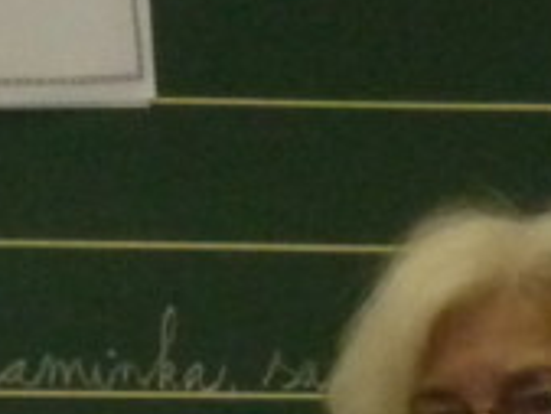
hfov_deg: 3.5
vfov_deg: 2.6
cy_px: 1337
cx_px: 831
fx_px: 9063
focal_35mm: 569
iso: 400
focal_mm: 14.1
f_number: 5.2
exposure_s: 1/50
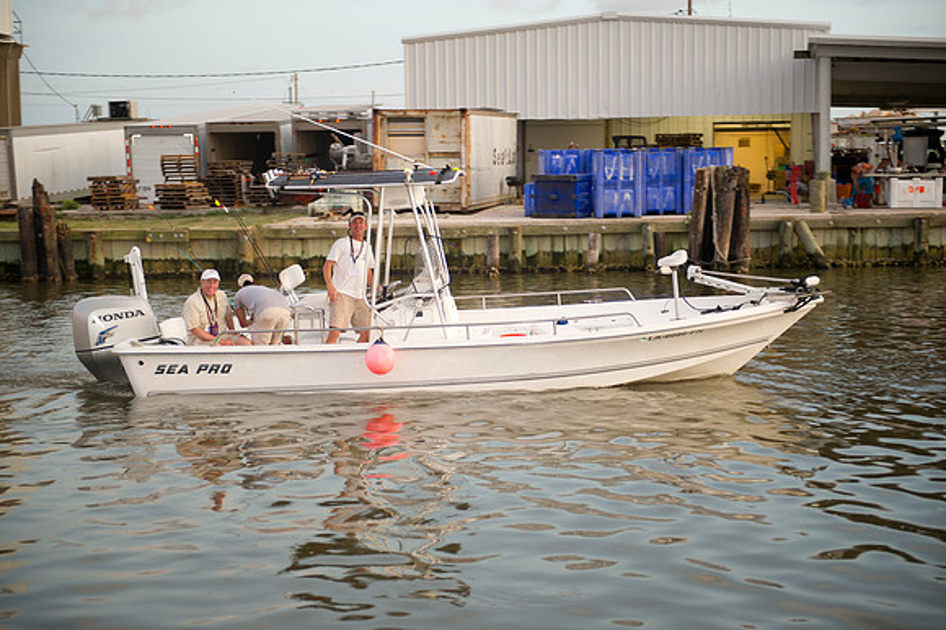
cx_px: 473
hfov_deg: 32.4
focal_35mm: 62
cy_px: 315
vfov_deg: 21.9
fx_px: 1628
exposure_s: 1/50
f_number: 2.8
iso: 125
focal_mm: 62
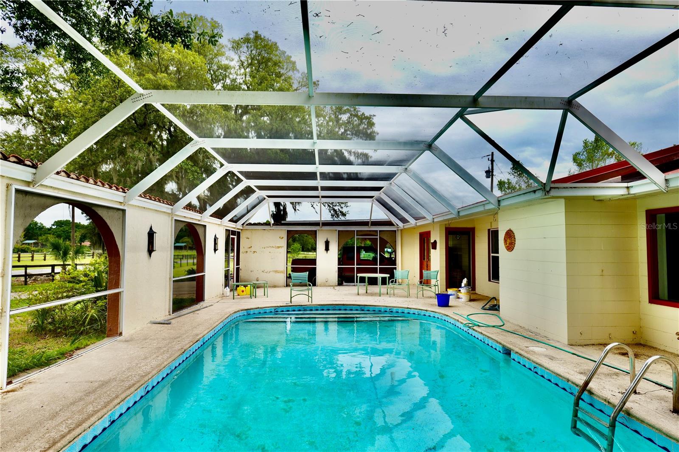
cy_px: 226
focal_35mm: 20
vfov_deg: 61.9
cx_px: 340
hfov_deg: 84.0
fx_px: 377
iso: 200
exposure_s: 1/250
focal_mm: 20
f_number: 5.6
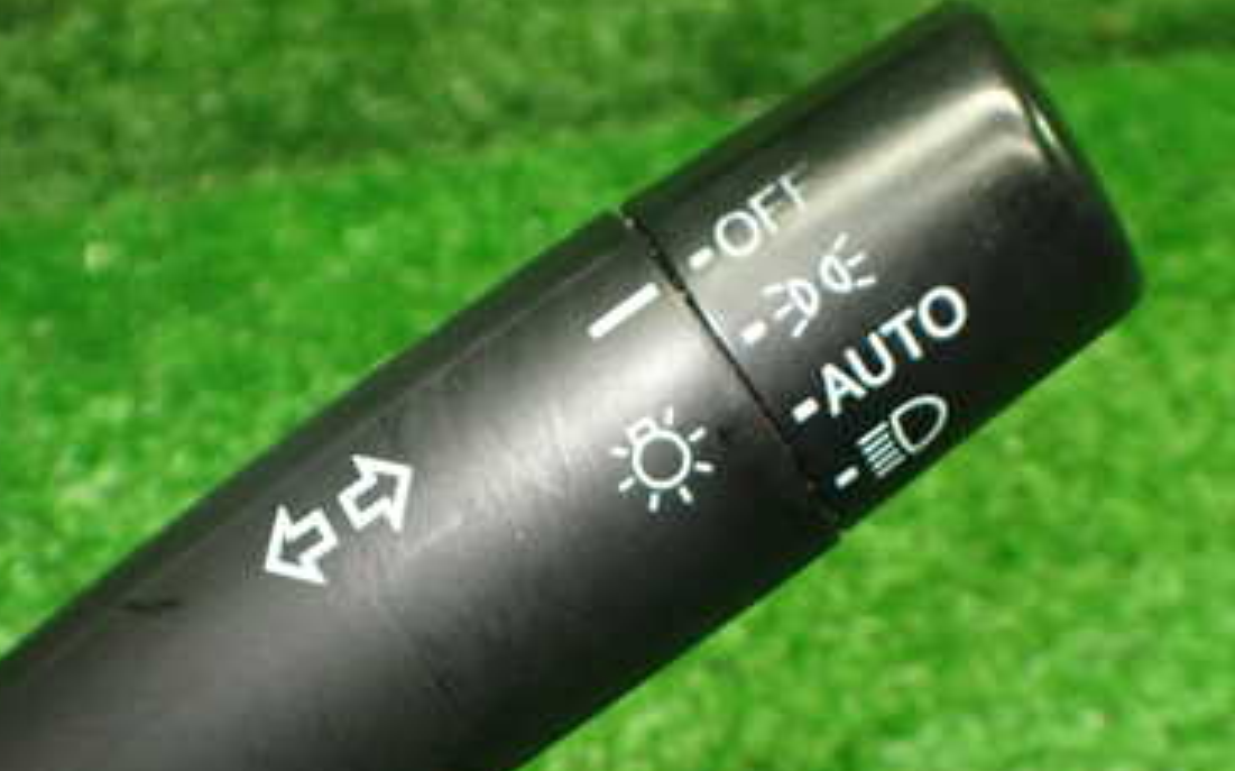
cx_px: 525
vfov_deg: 24.5
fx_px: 1749
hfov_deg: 38.8
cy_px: 609
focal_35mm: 52
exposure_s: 1/100
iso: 800
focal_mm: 5.4
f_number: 2.3
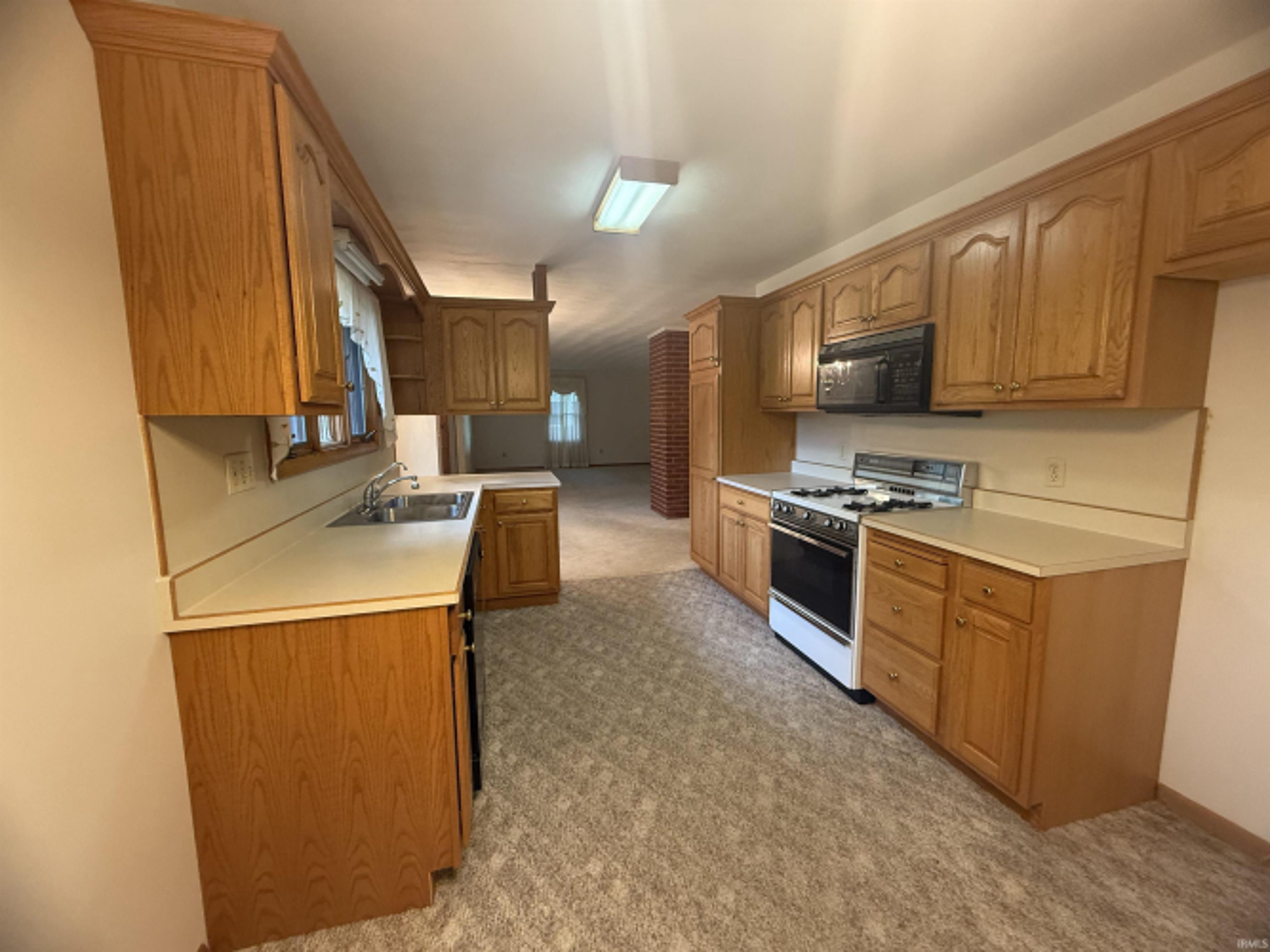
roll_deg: +0.9
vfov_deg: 85.7
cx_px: 635
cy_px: 476
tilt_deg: -6.2
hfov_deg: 102.1
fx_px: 514
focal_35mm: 14
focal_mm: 2.22
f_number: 2.2
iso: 320
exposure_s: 1/60
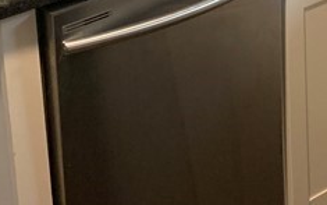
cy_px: -117
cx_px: 196
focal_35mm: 120
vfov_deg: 10.5
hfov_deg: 17.4
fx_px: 1070
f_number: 1.8
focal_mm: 4.25
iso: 320
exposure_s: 1/60
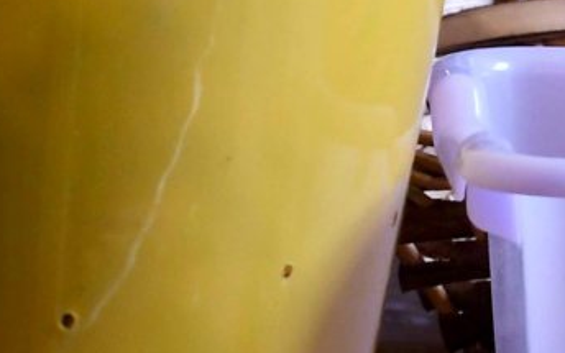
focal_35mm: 1138
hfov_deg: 1.8
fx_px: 17524
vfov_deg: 1.2
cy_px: -96
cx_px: 1081
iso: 1250
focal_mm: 125
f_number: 11
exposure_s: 1/80
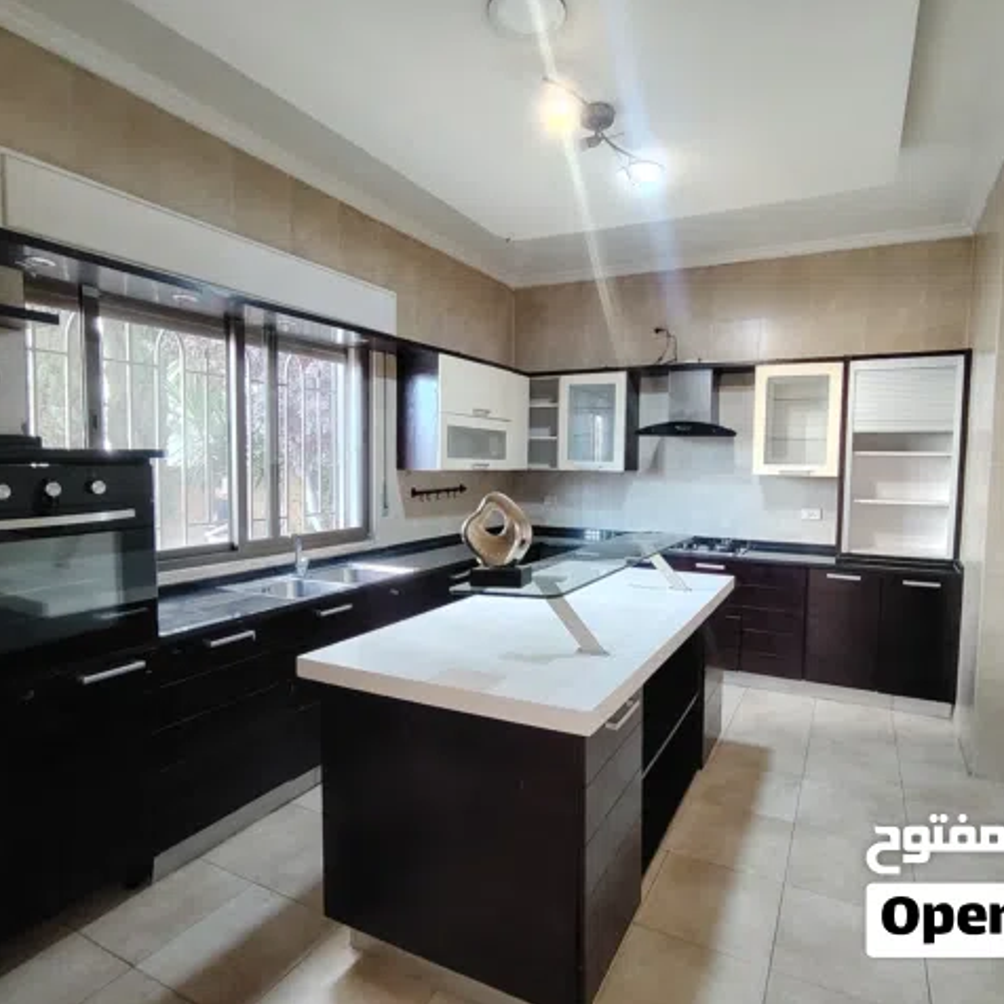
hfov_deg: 77.5
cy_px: 502
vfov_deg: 77.7
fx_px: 623
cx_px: 548
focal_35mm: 19
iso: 442
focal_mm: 1.42
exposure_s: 1/25
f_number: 2.2
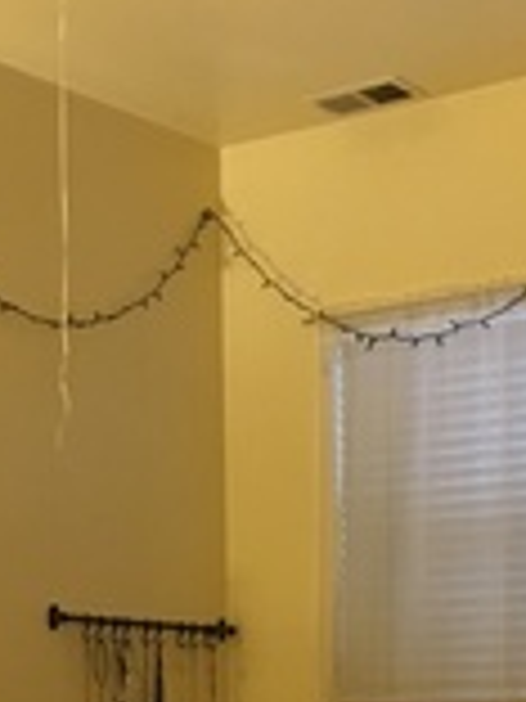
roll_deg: -0.6
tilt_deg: +6.7
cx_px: 61
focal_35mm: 93
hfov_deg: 15.7
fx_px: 1884
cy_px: 518
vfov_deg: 20.9
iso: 50
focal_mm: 4.15
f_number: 2.2
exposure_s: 1/4
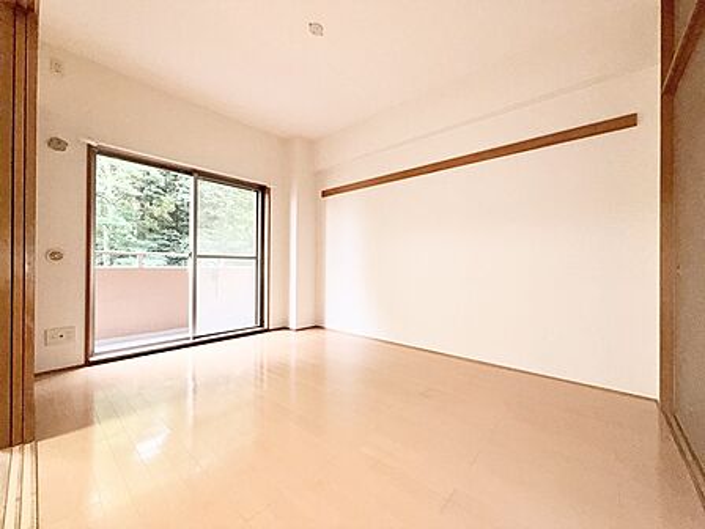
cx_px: 352
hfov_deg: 102.1
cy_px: 264
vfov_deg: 85.7
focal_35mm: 14
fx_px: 285
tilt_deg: +0.4
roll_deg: +0.9
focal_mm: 2.22
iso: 100
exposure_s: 1/50
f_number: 2.2
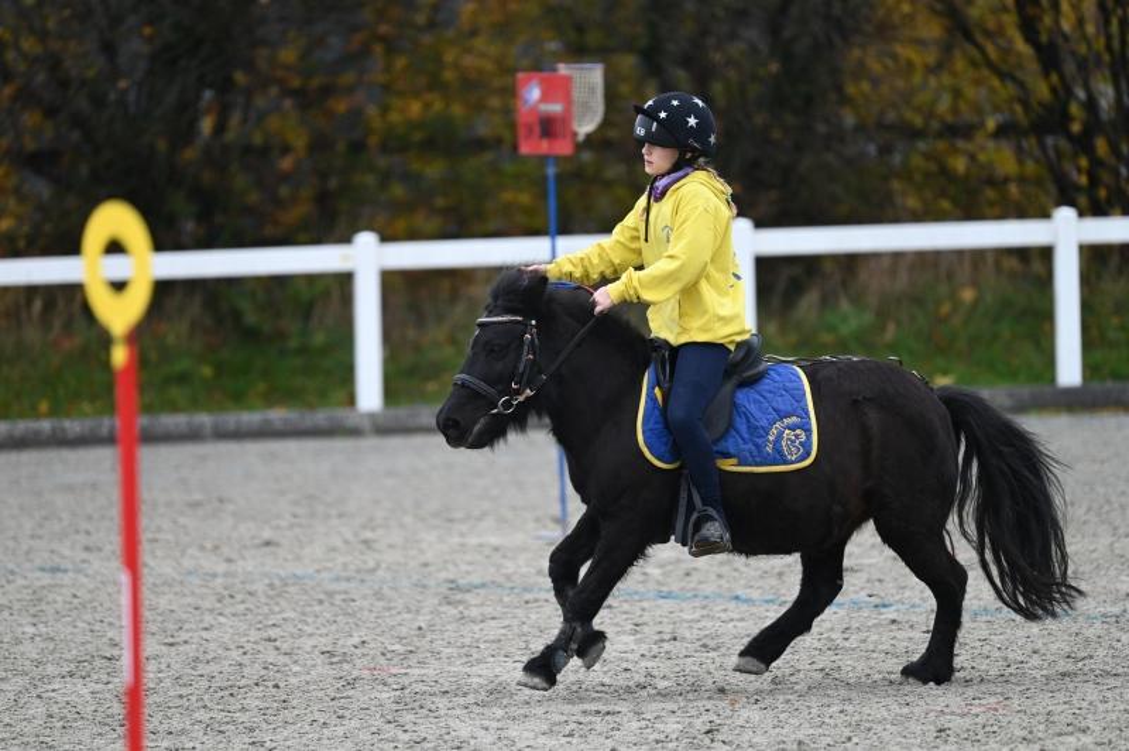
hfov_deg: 6.1
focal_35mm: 340
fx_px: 10654
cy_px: 376
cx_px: 564
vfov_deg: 4.0
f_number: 5.3
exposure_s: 1/1250
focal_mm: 340
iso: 2500
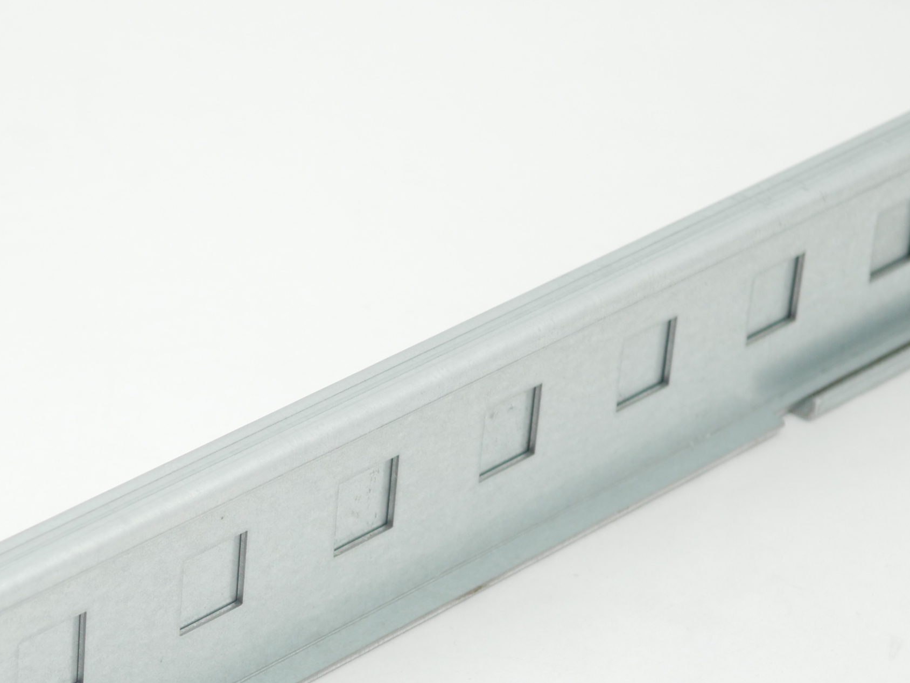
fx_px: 4287
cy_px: 586
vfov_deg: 9.1
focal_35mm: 163
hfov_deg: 12.1
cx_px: 220
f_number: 2.8
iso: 200
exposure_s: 1/125
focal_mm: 30
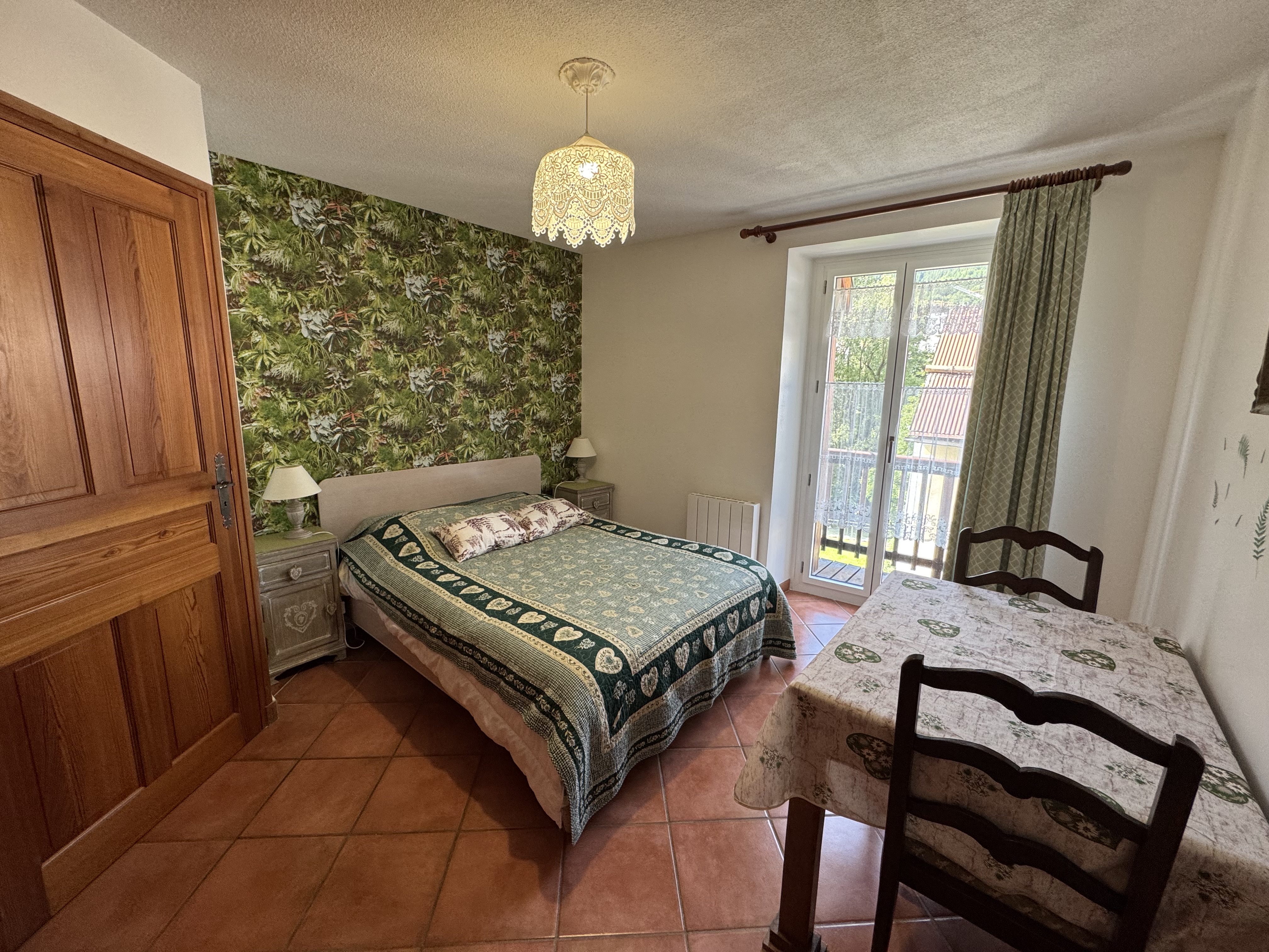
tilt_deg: -10.6
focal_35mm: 14
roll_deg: -0.9
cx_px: 634
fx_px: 513
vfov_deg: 85.7
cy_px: 476
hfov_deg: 102.1
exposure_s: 1/99
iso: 160
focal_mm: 2.22
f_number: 2.2
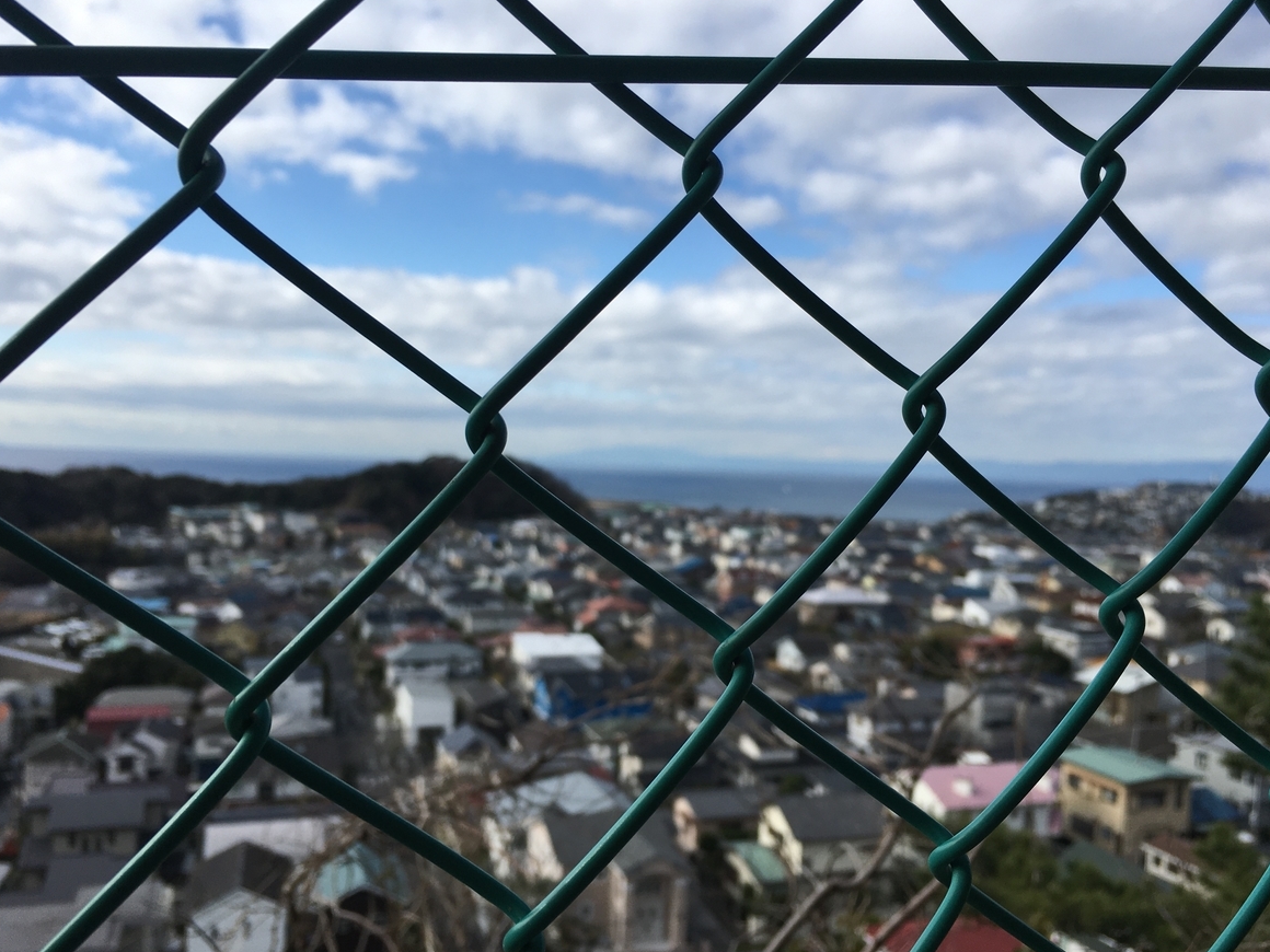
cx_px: 634
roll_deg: -2.2
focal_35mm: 30
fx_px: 1101
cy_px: 487
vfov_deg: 46.8
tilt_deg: -1.3
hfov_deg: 60.0
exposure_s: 1/1350
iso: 25
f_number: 2.2
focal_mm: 4.15
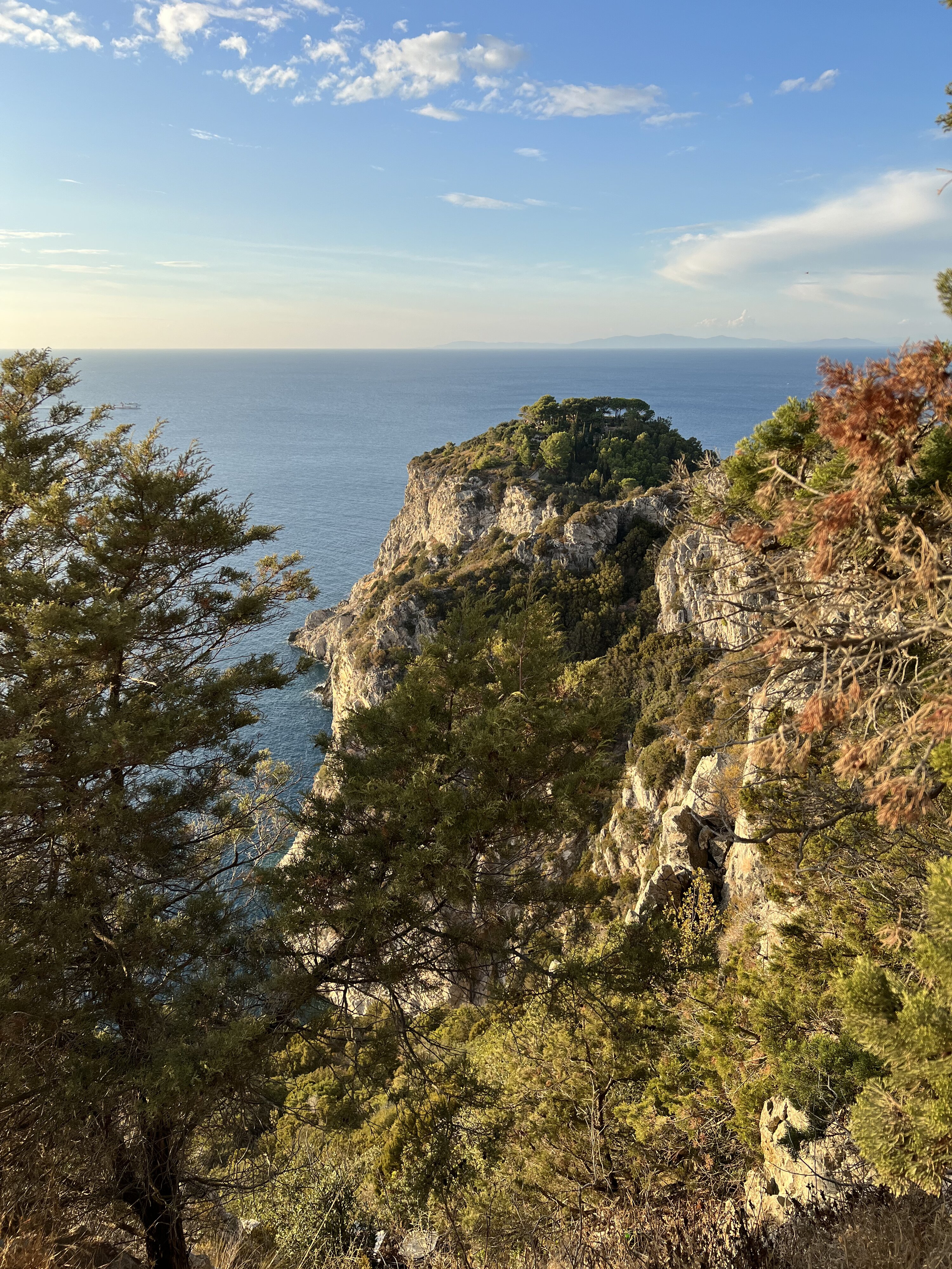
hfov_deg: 53.1
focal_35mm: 26
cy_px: 634
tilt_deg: -17.1
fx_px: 953
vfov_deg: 67.3
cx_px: 476
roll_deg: +0.0
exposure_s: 1/1901
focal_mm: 5.7
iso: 50
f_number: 1.5
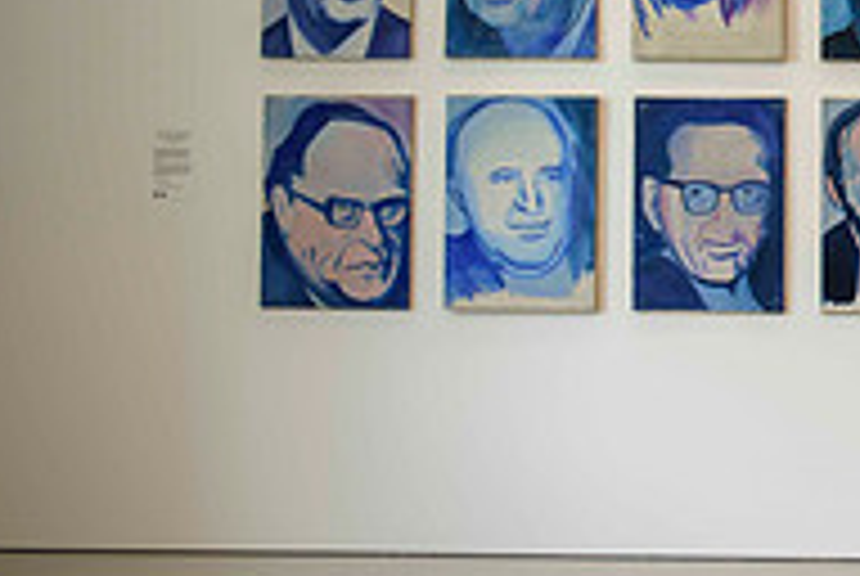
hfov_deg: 18.6
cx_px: 1274
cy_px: 227
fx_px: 2321
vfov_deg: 14.1
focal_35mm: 97
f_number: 3.2
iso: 64
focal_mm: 32
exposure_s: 1/80
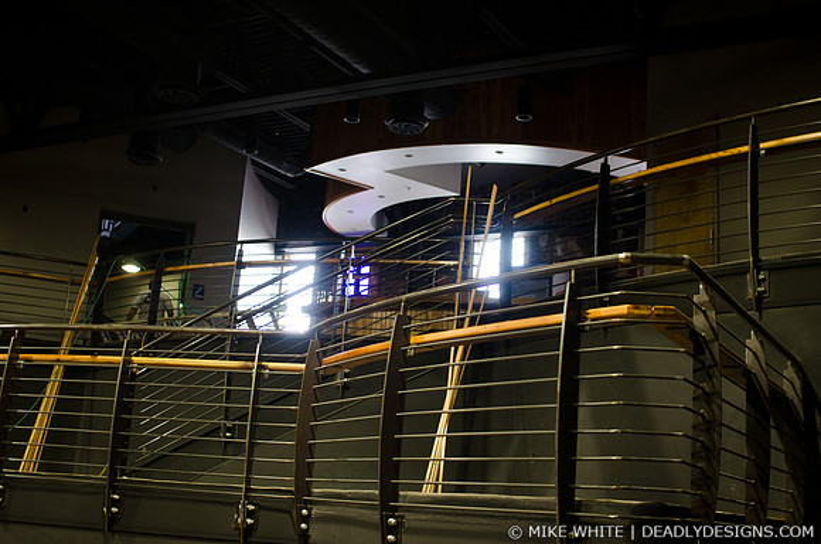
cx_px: 410
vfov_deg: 29.7
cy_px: 272
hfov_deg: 43.7
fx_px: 1024
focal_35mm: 45
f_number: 2.2
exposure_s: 1/160
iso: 1000
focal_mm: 30
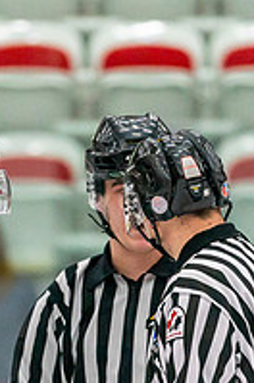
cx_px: 64
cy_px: 368
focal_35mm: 694
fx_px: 7370
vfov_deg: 3.0
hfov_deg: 2.0
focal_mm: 200
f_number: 2.8
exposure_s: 1/1250
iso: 3200
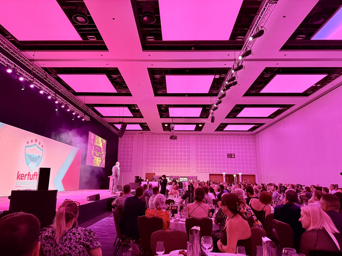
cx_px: 171
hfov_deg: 71.6
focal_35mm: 24
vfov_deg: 56.8
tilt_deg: +11.5
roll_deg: -0.4
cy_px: 128
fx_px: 237
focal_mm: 6.76
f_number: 1.78
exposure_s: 1/60
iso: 320
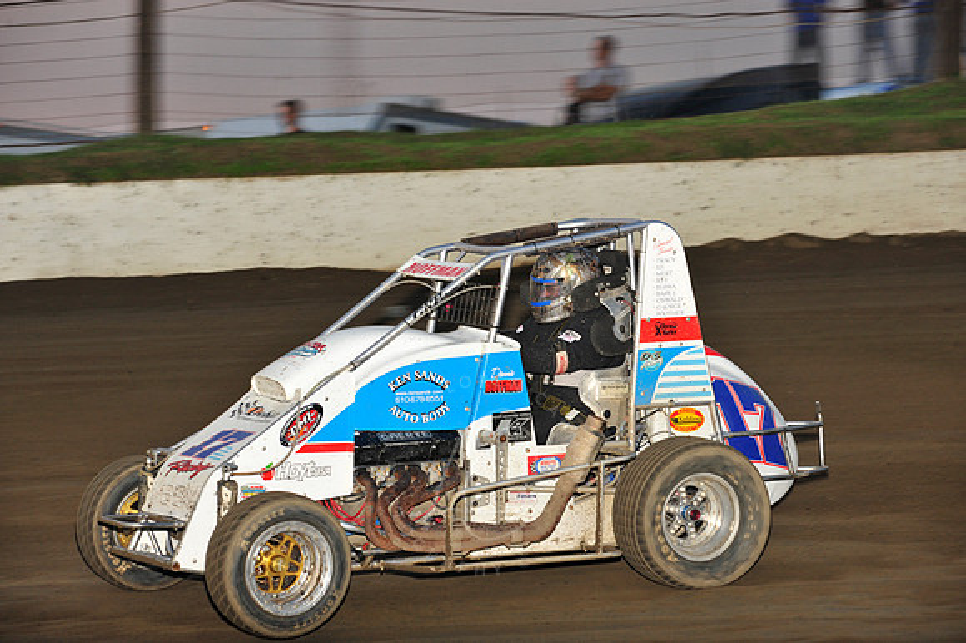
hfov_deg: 15.2
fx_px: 3620
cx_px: 483
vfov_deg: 10.1
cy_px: 322
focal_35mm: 135
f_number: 7.1
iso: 800
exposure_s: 1/320
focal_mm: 135
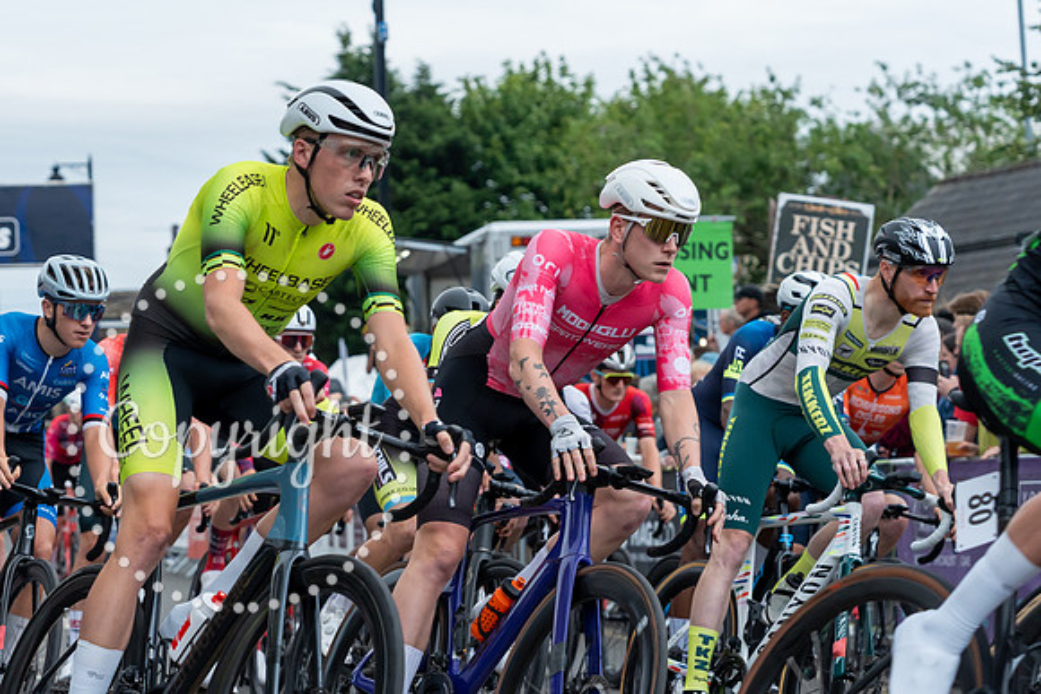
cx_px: 185
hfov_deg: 17.4
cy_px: 294
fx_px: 3370
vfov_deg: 11.8
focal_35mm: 117
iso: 800
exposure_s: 1/800
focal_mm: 64
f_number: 3.5
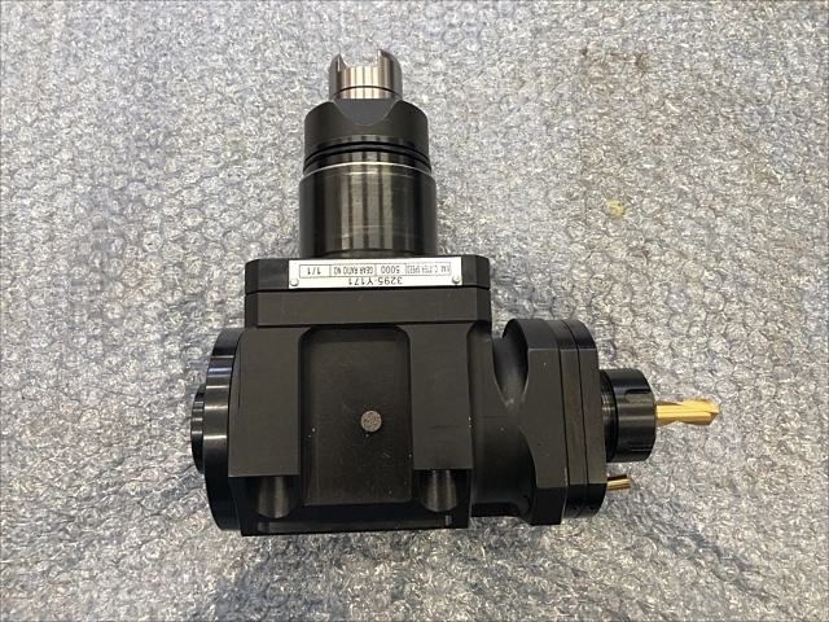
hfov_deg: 63.4
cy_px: 311
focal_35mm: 28
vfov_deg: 49.7
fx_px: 671
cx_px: 414
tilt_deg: -80.2
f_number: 1.8
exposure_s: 1/30
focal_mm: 3.99
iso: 32
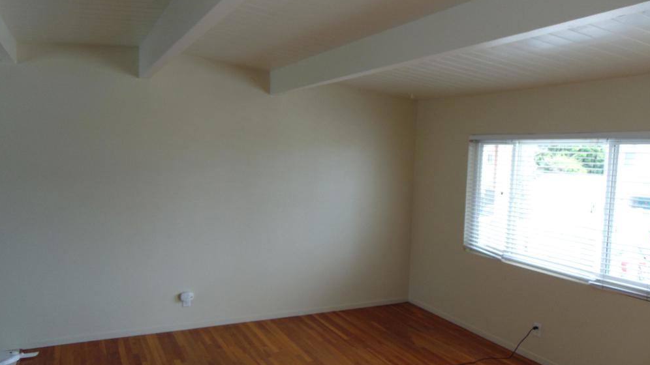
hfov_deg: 67.9
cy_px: 192
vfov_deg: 41.5
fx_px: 483
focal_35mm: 28
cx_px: 319
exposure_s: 1/60
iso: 80
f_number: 3
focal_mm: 4.5
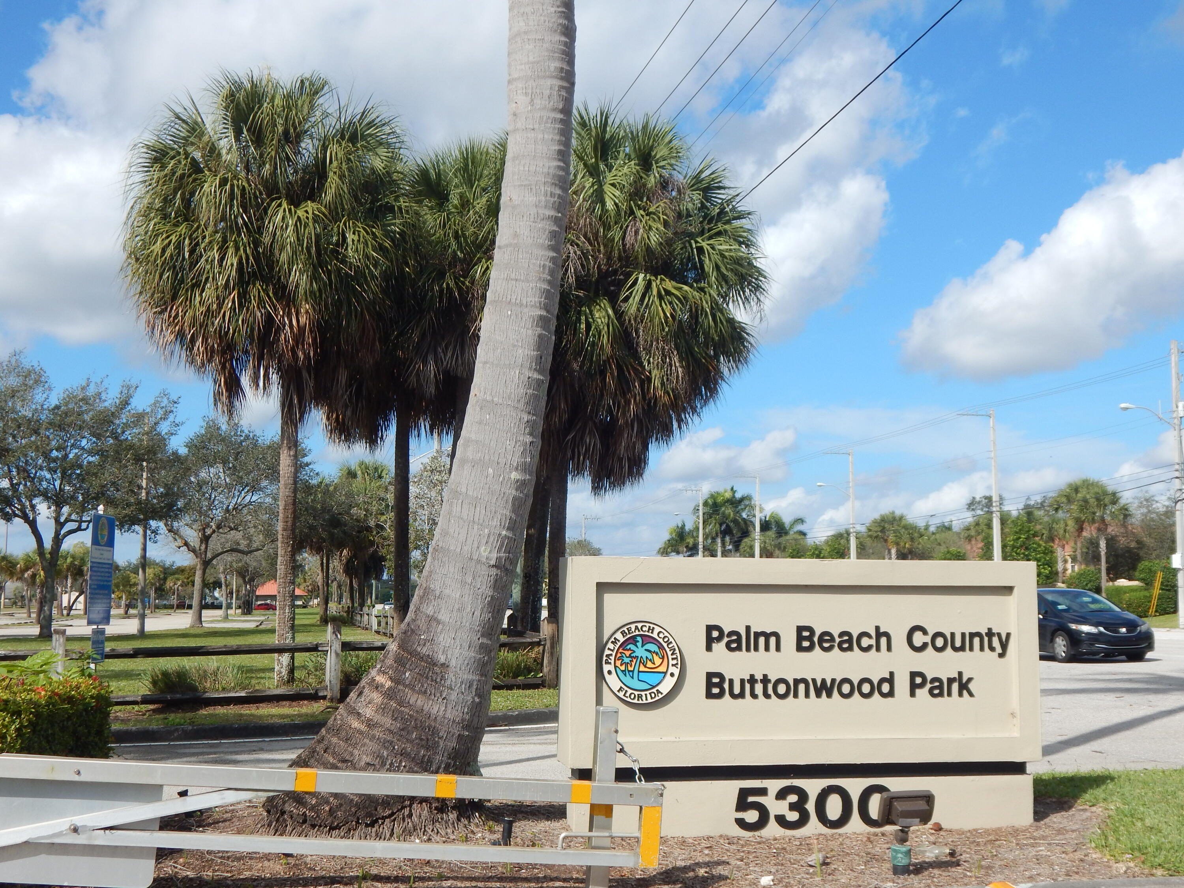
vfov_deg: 33.6
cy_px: 444
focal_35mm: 43
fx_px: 1471
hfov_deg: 43.9
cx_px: 592
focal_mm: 7.7
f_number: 7.1
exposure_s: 1/500
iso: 125
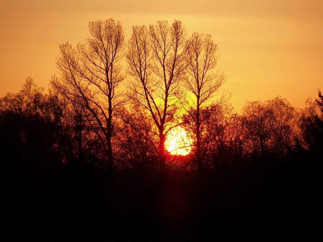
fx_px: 3266
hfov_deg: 5.7
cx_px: 162
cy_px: 121
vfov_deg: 4.2
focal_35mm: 350
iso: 64
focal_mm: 62
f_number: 4.8
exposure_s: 1/500
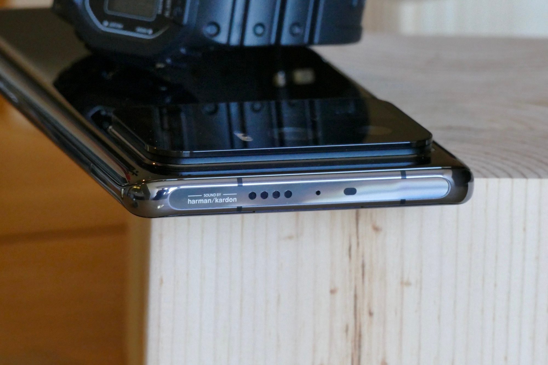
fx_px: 6088
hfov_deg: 5.2
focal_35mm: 400
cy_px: 182
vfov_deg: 3.4
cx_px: 274
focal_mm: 146
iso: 1600
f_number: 8
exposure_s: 1/80
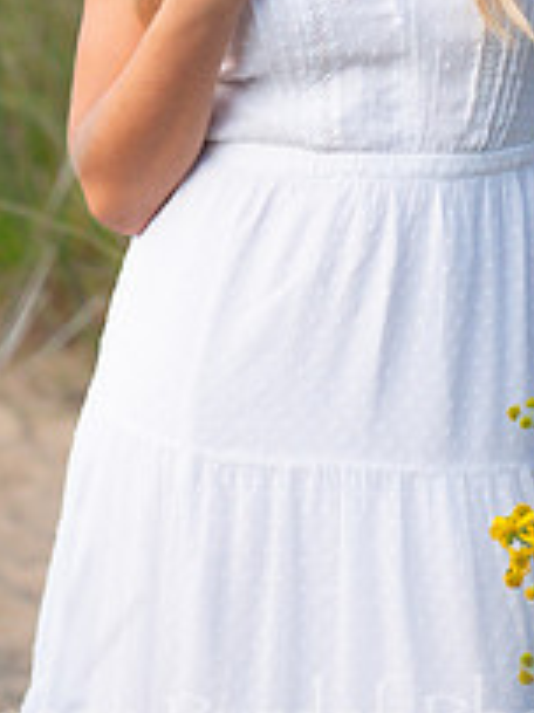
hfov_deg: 7.8
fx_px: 3933
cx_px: 336
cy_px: 102
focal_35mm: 191
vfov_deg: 10.3
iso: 800
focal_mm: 43
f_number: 1.6
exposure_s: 1/500
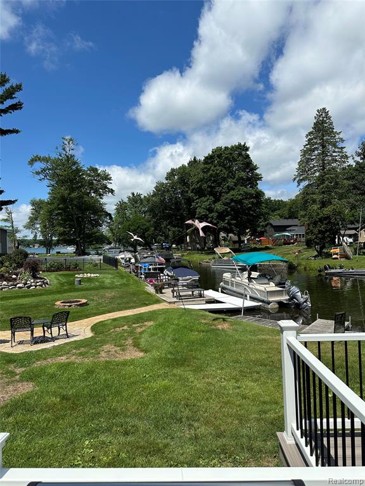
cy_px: 243
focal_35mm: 24
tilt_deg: -0.3
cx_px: 182
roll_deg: +1.3
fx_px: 337
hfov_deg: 56.8
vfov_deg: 71.6
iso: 80
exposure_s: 1/5525
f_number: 1.78
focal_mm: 6.86
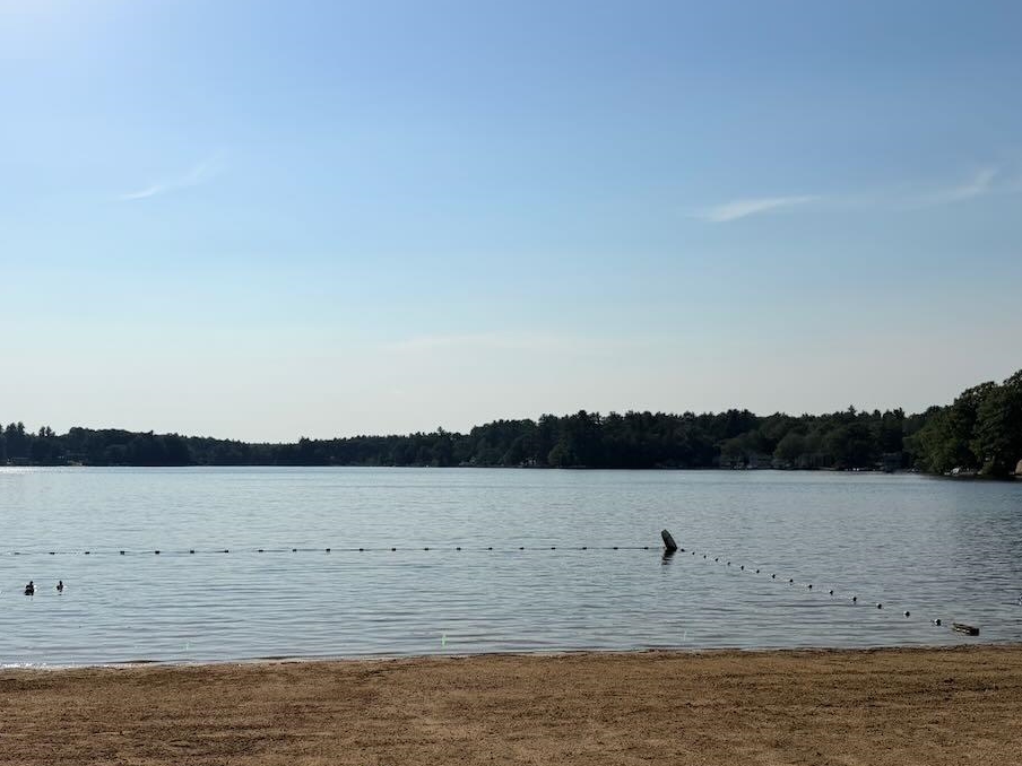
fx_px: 1004
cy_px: 456
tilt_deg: +0.6
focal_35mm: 34
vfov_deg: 41.6
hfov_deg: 53.9
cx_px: 486
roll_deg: +0.1
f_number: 1.78
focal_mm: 6.76
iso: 100
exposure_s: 1/32258
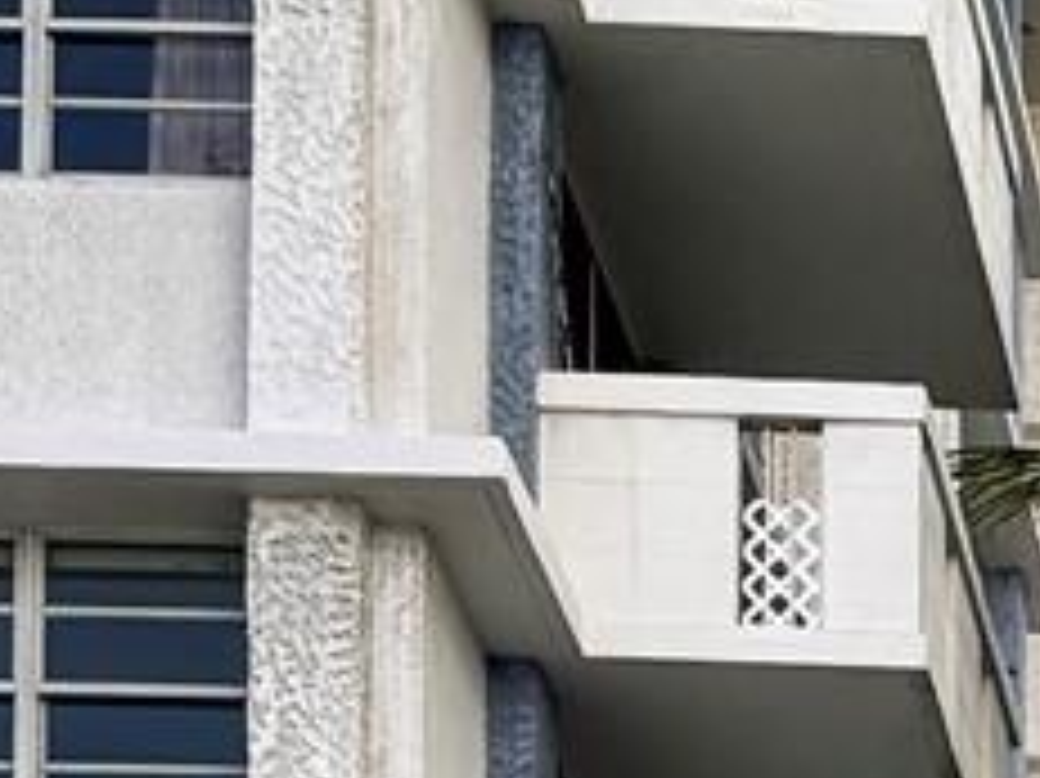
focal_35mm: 166
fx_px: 4985
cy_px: 1747
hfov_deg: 11.0
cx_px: 1985
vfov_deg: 8.3
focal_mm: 6.86
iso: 80
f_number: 1.78
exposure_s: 1/1285
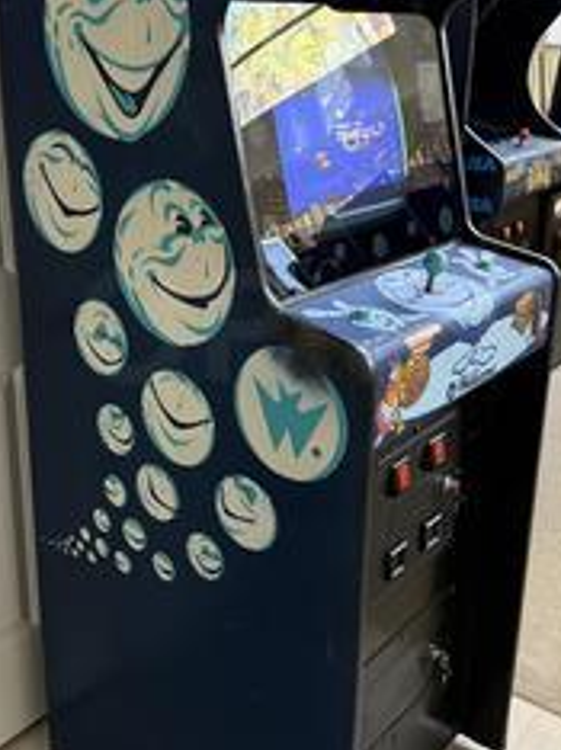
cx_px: 242
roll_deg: -0.6
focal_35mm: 41
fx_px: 888
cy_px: 324
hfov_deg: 35.0
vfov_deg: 45.7
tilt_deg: -17.2
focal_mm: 6.76
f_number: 1.78
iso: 400
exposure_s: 1/60
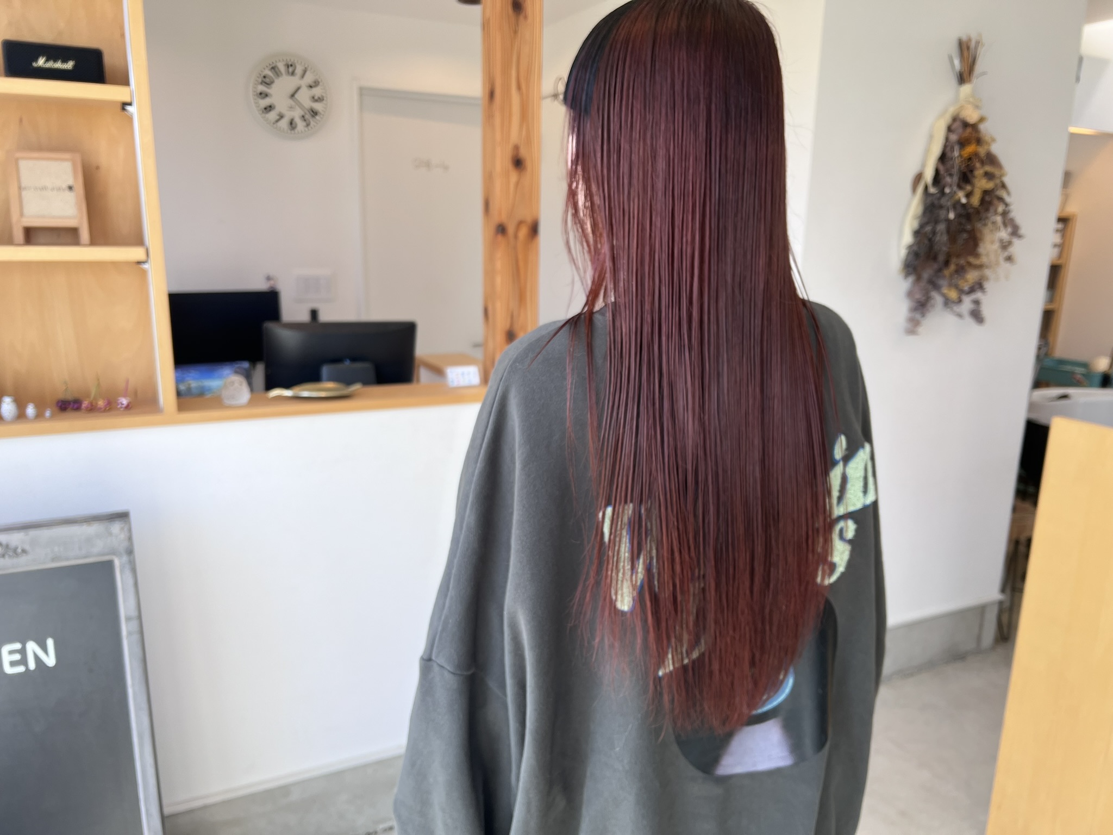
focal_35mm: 26
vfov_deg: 53.1
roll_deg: -1.6
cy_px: 418
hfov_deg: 67.3
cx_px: 556
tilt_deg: -14.7
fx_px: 836
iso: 40
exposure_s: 1/221
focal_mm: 5.7
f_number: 1.5
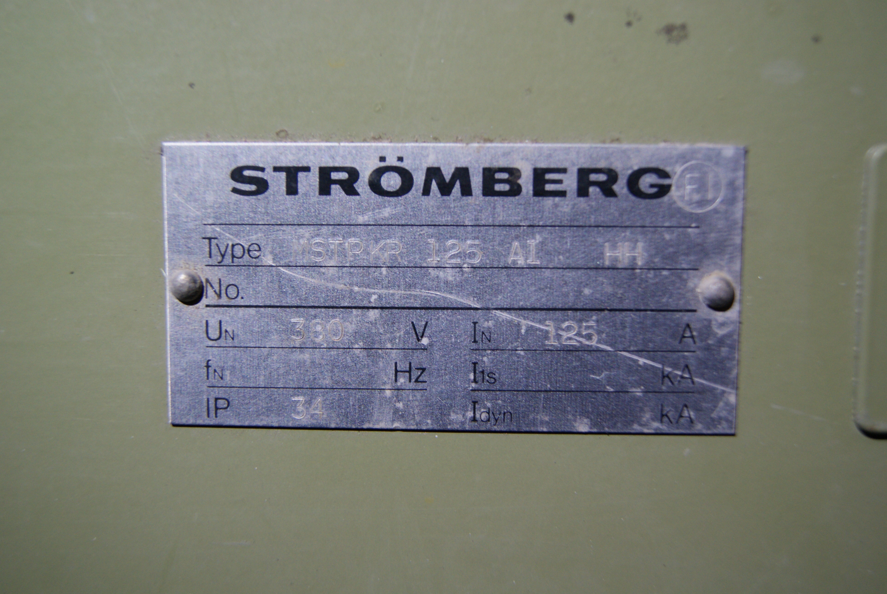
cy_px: 297
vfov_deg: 32.0
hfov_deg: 46.3
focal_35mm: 42
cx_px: 444
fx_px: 1036
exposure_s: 1/25
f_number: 4.5
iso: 400
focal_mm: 28
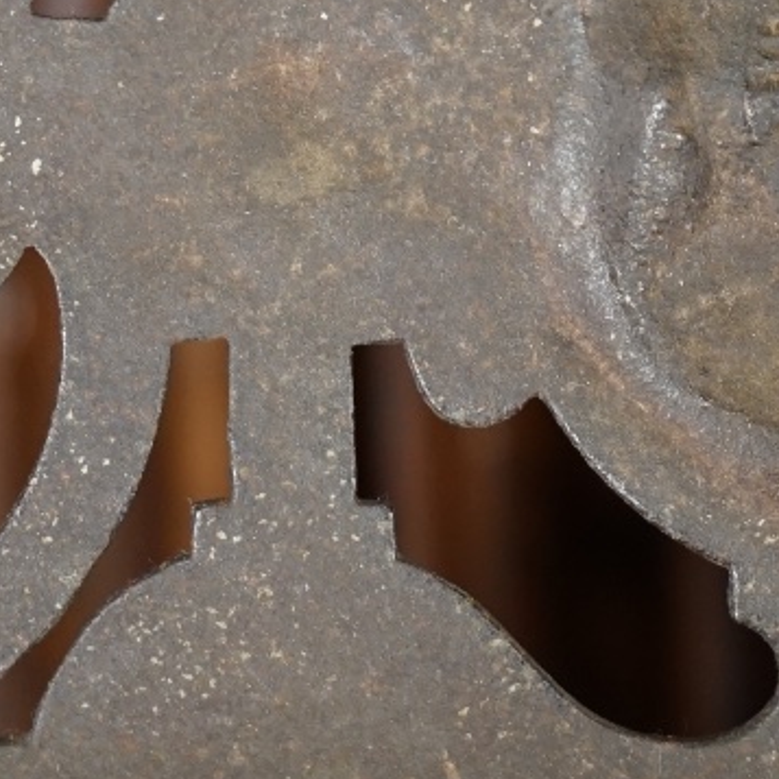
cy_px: 89
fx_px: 5449
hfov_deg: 8.1
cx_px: 834
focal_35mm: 214
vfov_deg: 8.2
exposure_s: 1/80
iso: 1000
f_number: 4.5
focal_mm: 50
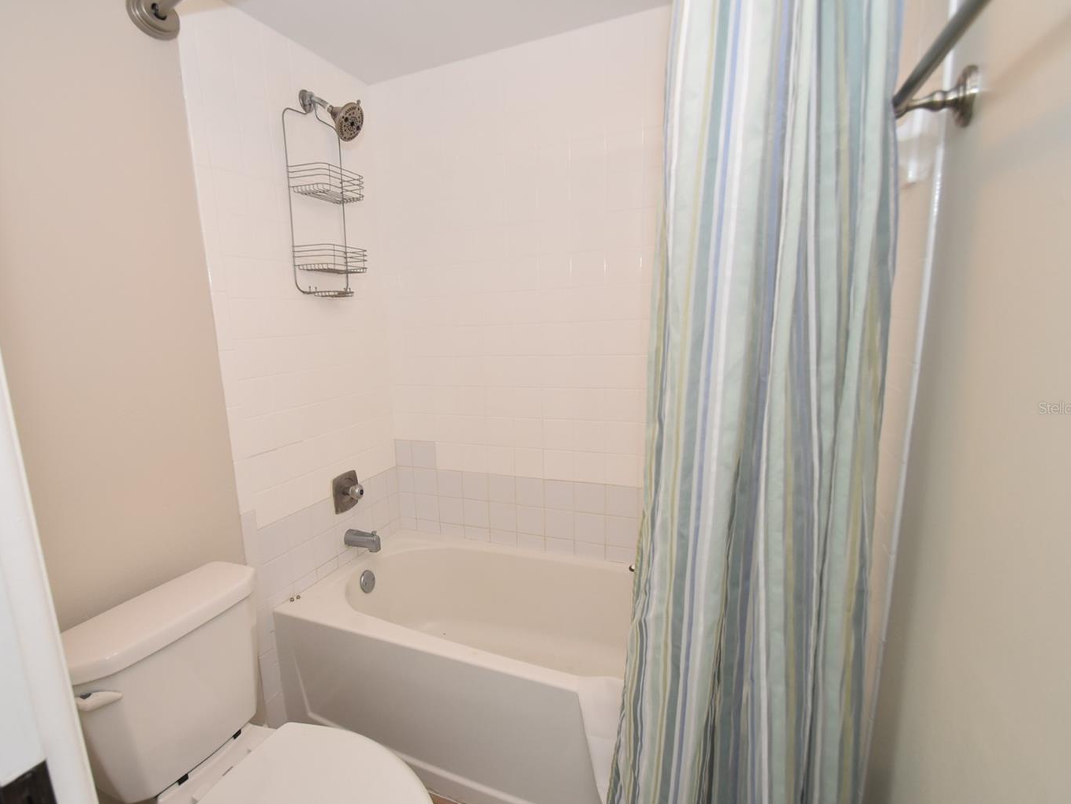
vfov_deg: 74.7
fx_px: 526
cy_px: 408
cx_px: 478
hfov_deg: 90.7
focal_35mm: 17
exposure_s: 1/80
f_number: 4.5
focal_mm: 10
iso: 800
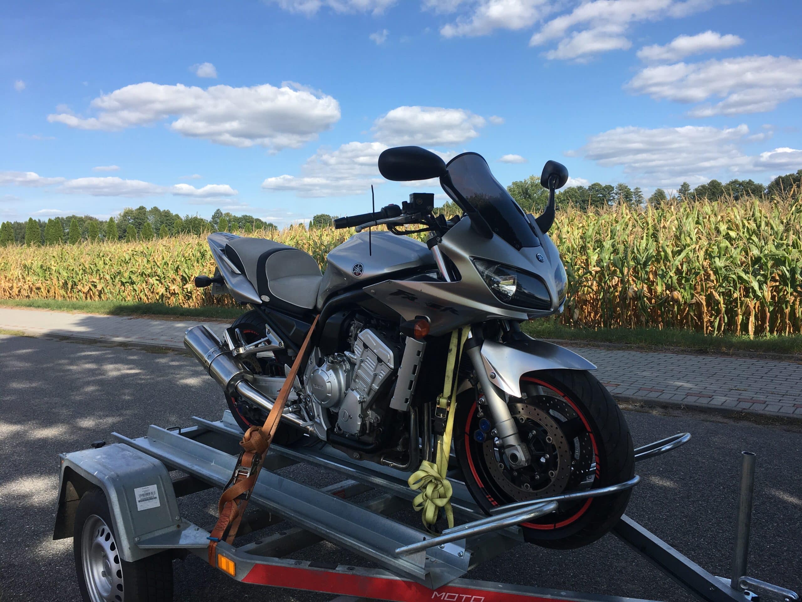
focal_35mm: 29
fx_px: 672
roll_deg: +2.0
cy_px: 301
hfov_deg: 61.7
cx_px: 401
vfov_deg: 48.2
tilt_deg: -4.5
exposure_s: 1/1115
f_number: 2.2
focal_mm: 4.15
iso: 25
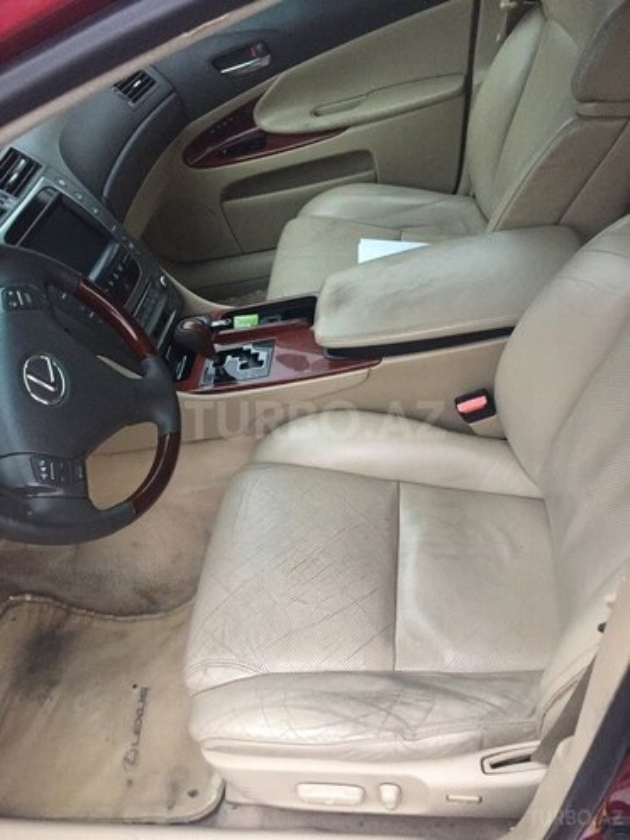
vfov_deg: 61.7
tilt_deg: -40.7
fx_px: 704
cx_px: 315
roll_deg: +19.4
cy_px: 420
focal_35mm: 29
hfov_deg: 48.2
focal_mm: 4.15
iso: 320
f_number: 2.2
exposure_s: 1/17
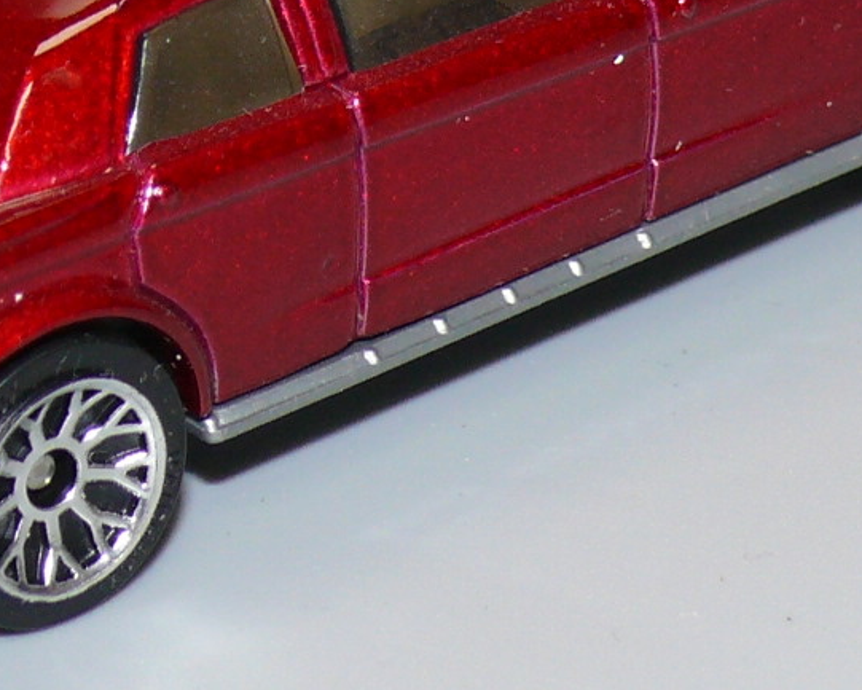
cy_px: 3
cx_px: 347
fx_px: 7221
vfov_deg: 5.5
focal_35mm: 283
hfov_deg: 6.8
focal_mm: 13.2
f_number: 4
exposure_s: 1/30
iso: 100
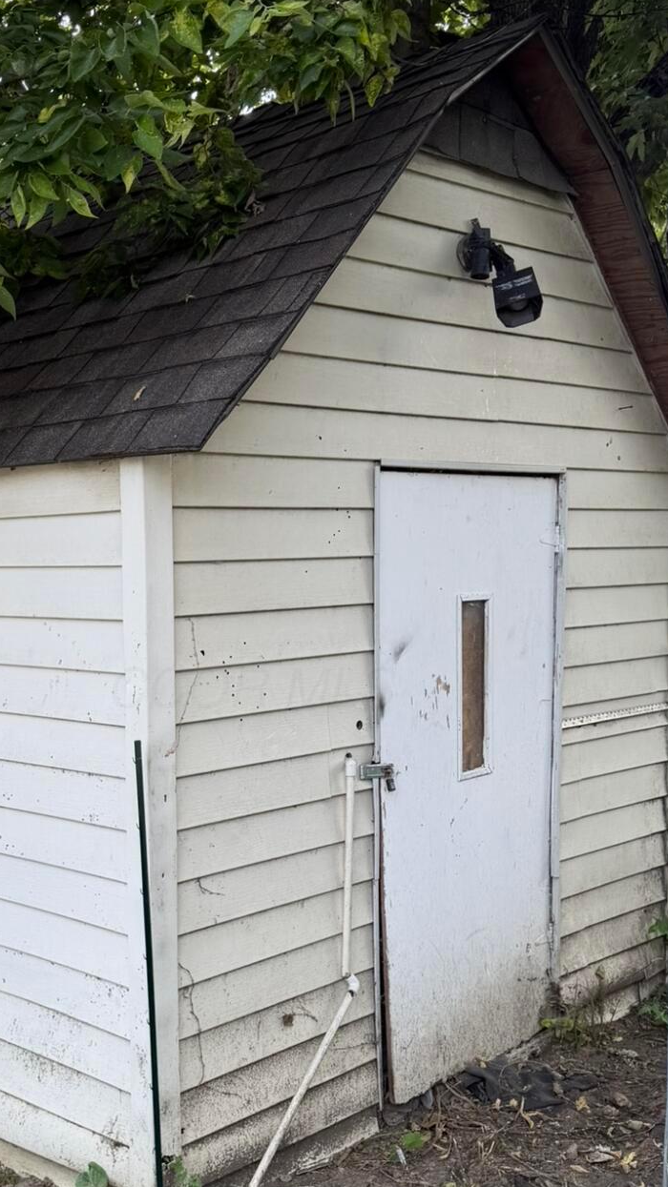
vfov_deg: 48.2
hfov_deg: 28.2
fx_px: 1323
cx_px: 252
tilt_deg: -5.1
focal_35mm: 42
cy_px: 686
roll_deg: +0.9
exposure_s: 1/728
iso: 80
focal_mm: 6.76
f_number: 1.78
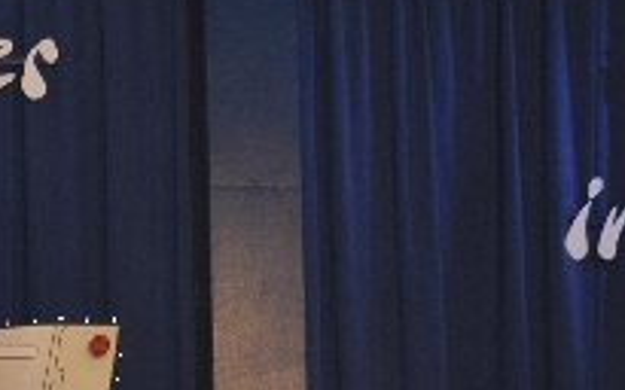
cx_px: -122
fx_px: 3048
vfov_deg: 7.2
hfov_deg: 11.5
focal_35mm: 179
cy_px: 523
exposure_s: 1/60
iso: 400
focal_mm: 30
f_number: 5
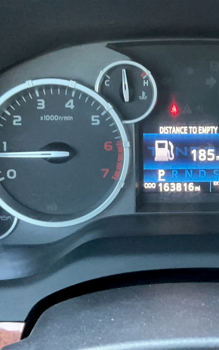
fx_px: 410
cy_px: 173
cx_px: 181
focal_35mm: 43
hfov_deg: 29.1
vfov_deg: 46.2
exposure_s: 1/60
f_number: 1.8
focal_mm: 3
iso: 500
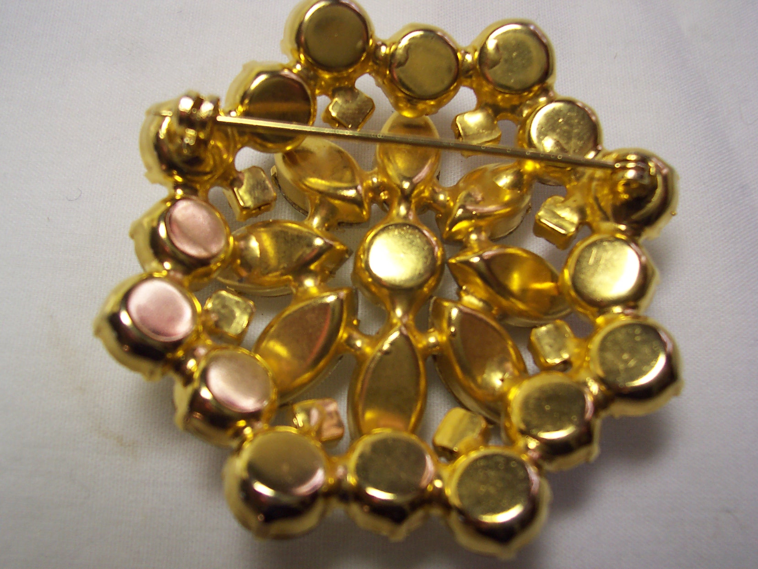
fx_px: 810
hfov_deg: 50.1
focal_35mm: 37
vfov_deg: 38.7
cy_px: 284
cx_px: 379
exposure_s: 1/90
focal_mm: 5.6
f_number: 2.8
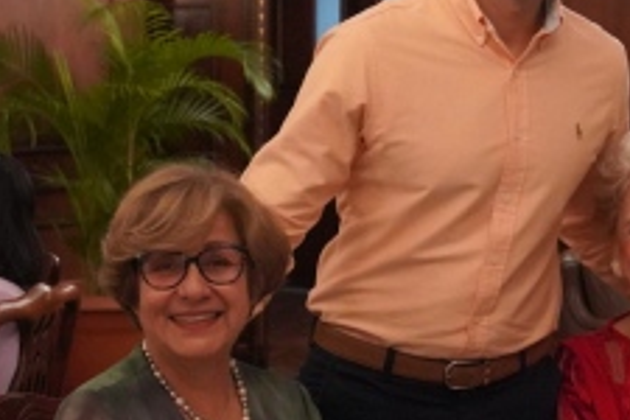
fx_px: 1995
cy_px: 293
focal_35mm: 114
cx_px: 389
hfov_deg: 17.9
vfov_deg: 12.0
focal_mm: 32
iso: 12800
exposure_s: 1/160
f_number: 4
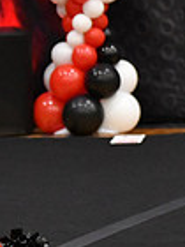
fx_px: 5522
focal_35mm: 775
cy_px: 6
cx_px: 469
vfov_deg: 2.6
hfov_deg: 1.9
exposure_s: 1/800
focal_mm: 130
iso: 5000
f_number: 2.8
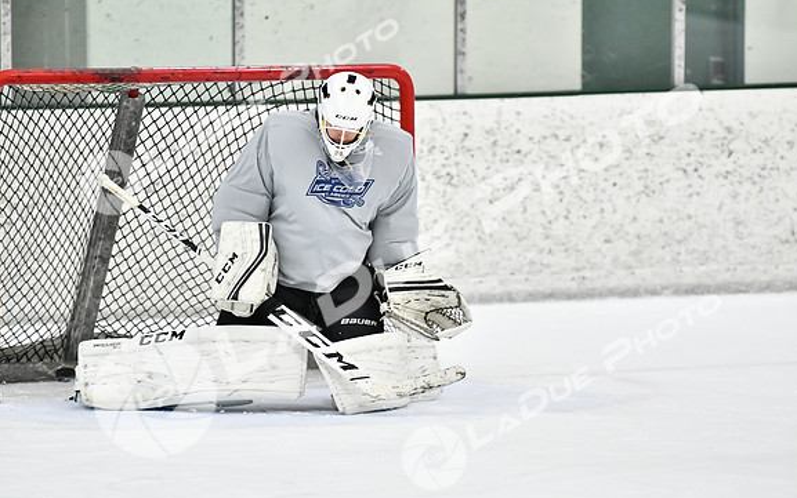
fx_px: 6344
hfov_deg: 7.2
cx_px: 399
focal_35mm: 292
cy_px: 255
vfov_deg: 4.5
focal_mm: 190
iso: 5000
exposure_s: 1/1250
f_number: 2.8
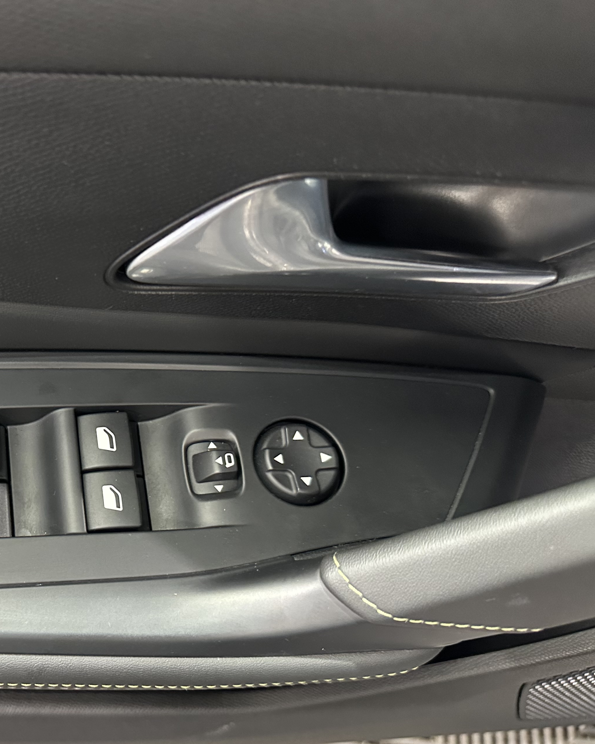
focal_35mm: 37
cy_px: 426
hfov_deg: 36.7
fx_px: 815
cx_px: 21
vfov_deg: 48.9
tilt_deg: -65.6
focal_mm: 6.86
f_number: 1.78
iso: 640
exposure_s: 1/50
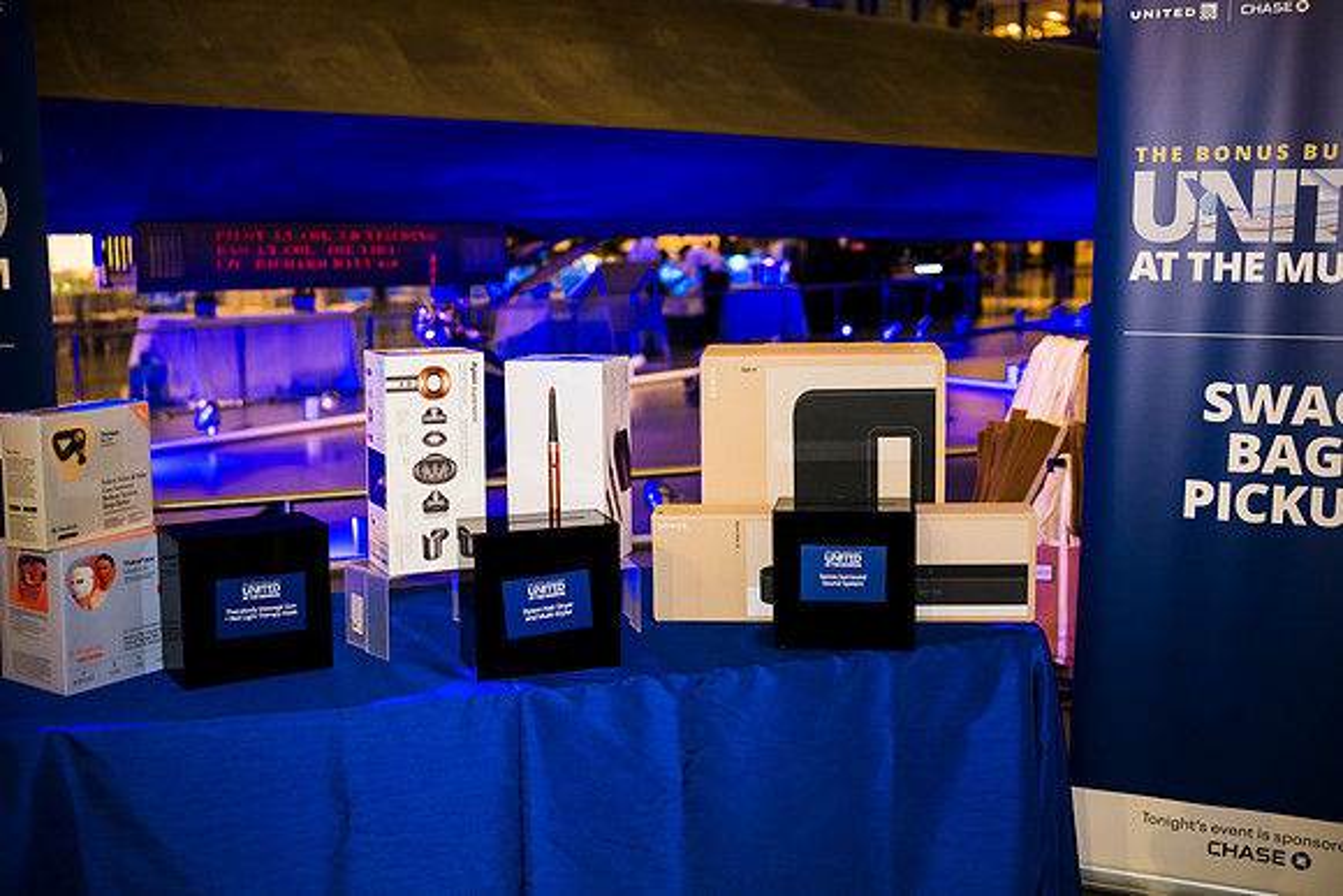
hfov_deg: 54.4
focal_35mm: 35
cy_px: 448
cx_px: 672
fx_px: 1306
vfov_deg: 37.9
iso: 560
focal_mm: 35
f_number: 2
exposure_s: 1/50
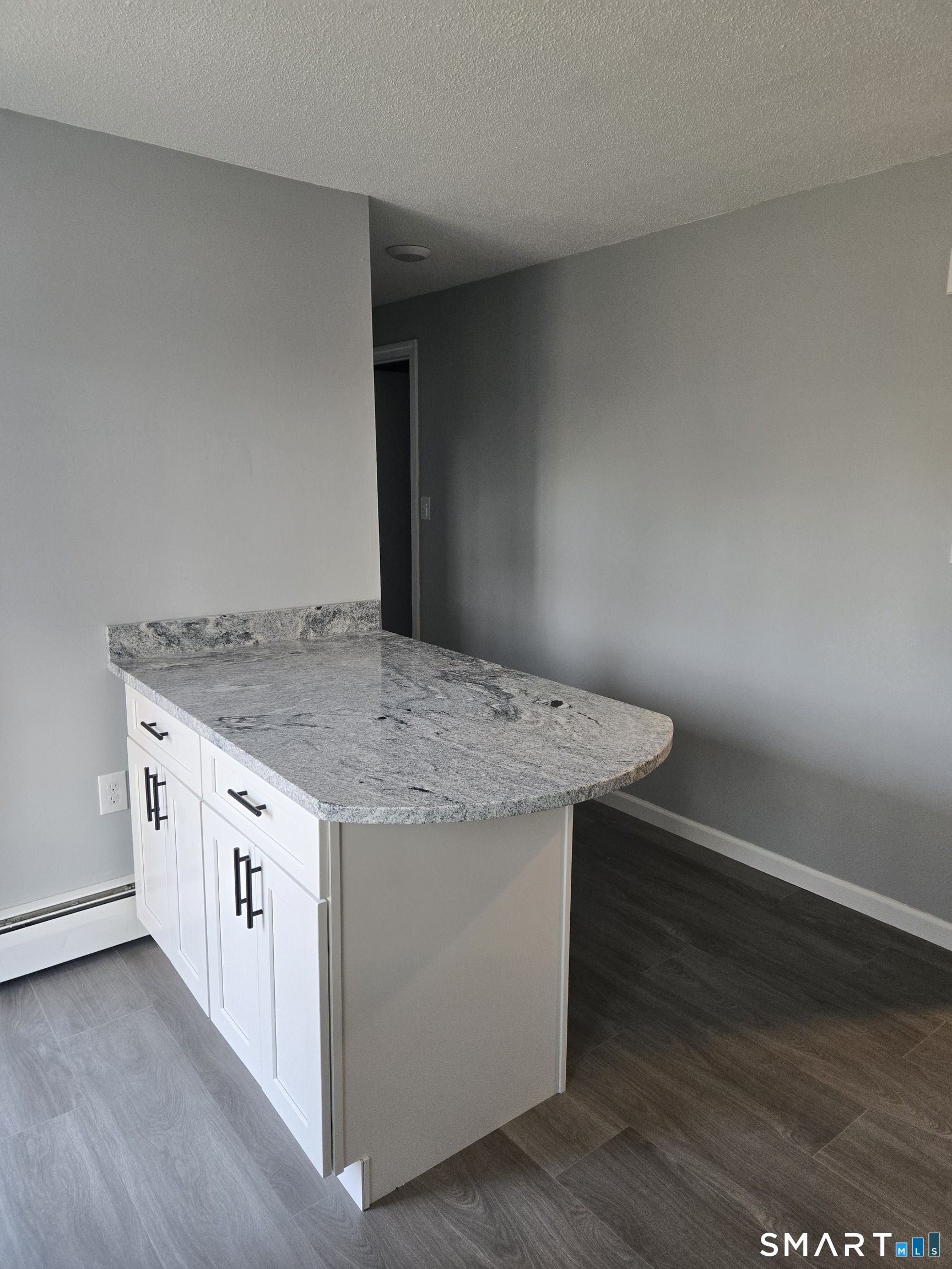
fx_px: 843
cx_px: 476
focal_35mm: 23
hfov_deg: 58.9
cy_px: 634
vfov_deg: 73.9
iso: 250
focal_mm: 5.4
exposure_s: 1/120
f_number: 1.8
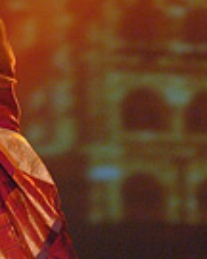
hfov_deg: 3.1
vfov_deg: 3.9
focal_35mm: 501
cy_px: -10
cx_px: -12
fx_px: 3837
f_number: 2.8
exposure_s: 1/125
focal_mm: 80
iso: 800
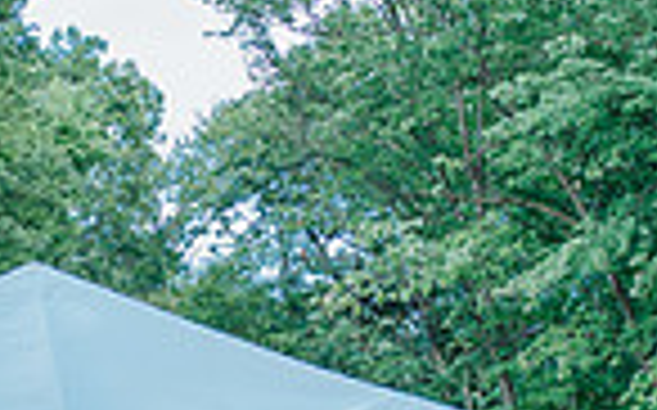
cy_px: 272
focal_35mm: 160
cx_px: 114
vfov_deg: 8.2
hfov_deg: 13.0
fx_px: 2863
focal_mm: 35
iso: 250
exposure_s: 1/400
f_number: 2.8
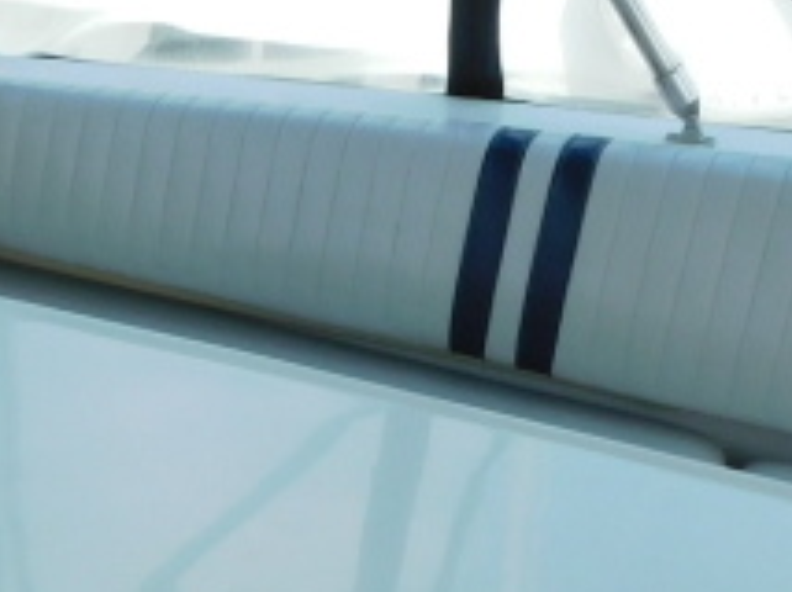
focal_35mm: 86
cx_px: 259
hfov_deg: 22.7
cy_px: 659
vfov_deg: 16.6
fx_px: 1965
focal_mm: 4
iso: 125
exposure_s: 1/800
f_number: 3
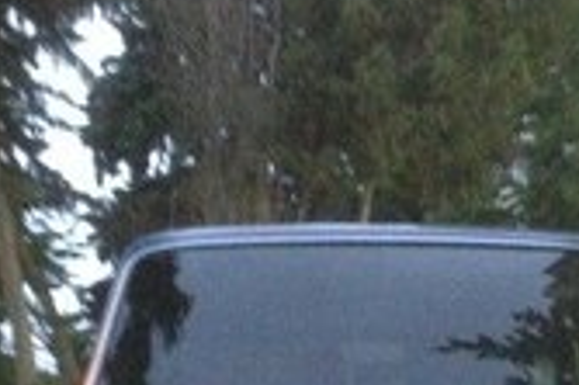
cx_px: 485
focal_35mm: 102
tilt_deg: +3.2
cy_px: 638
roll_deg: -1.0
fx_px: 1639
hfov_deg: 19.8
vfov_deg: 12.5
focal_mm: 4.12
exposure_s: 1/15
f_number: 2.4
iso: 800
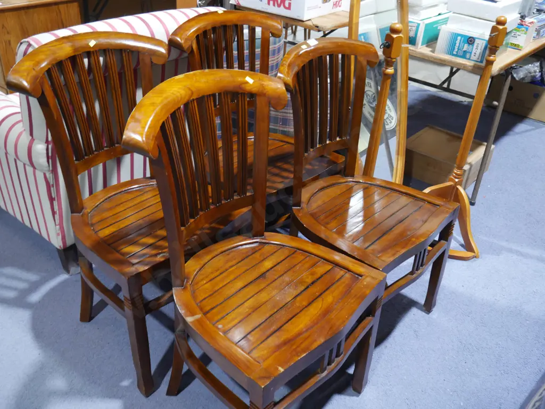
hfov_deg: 53.9
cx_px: 272
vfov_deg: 41.8
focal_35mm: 34
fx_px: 536
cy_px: 204
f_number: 4
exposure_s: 1/60
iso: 1000
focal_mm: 17
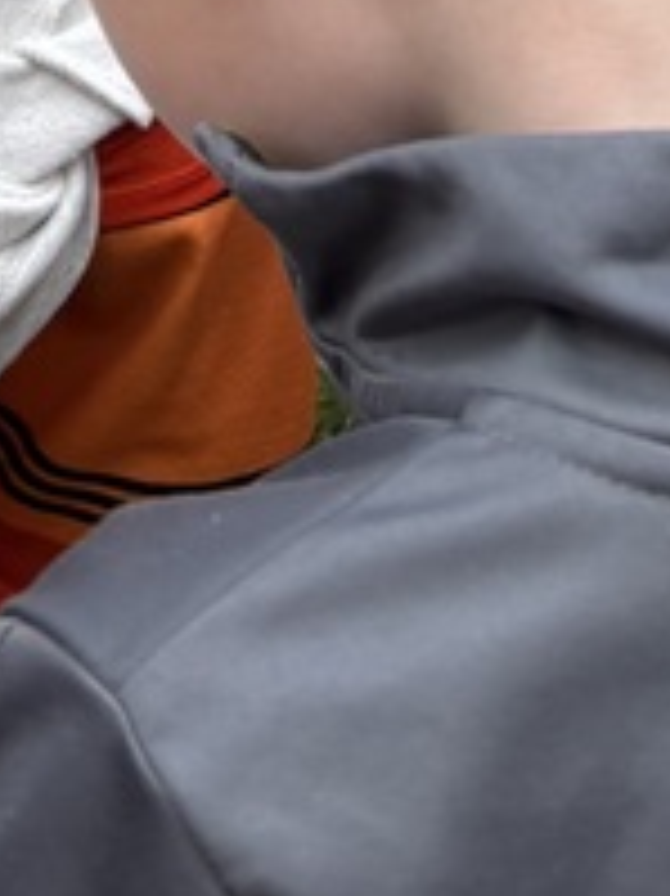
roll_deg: -0.4
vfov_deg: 11.6
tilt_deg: -4.2
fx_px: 3462
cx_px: -526
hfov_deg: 10.4
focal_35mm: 134
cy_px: -1360
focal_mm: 5.96
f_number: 1.6
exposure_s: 1/151
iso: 32
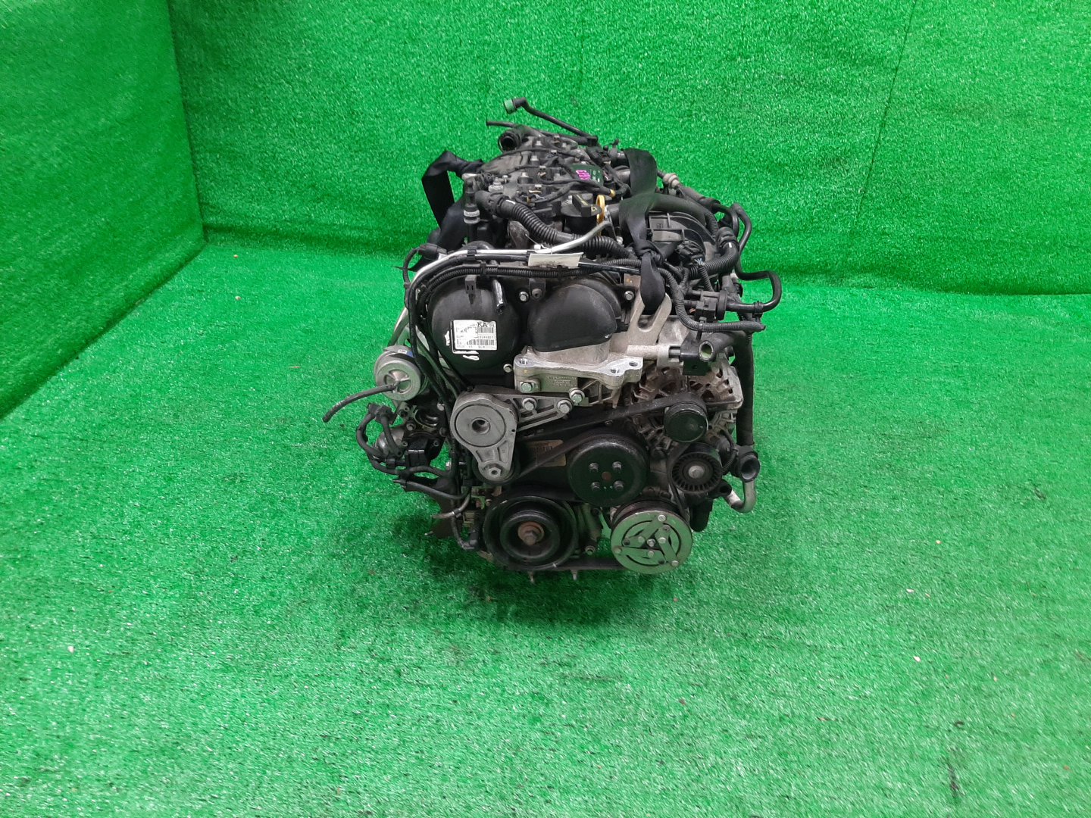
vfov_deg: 53.1
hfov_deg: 67.3
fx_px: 819
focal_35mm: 26
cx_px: 546
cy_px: 409
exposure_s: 1/50
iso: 164
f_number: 1.7
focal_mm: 3.93
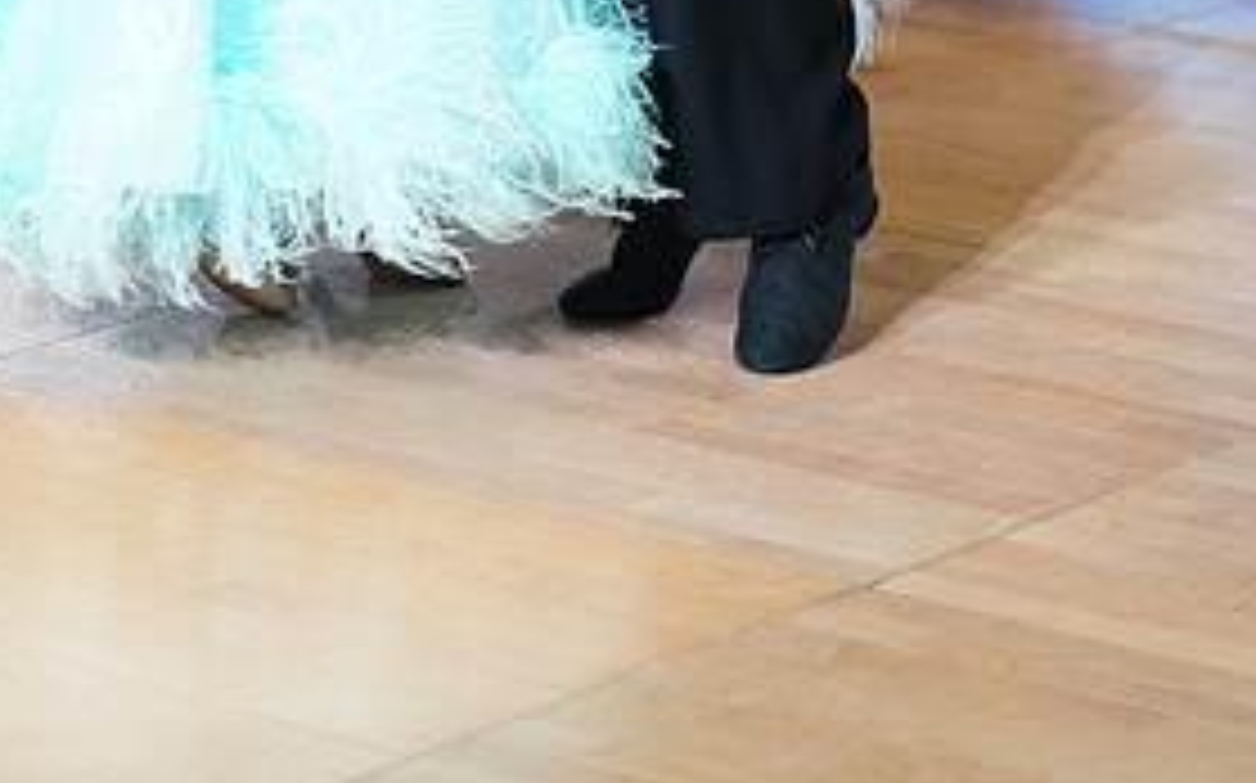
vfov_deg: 7.2
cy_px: -423
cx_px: 412
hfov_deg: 11.8
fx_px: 6089
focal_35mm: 178
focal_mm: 84
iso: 2000
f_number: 2.8
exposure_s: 1/400
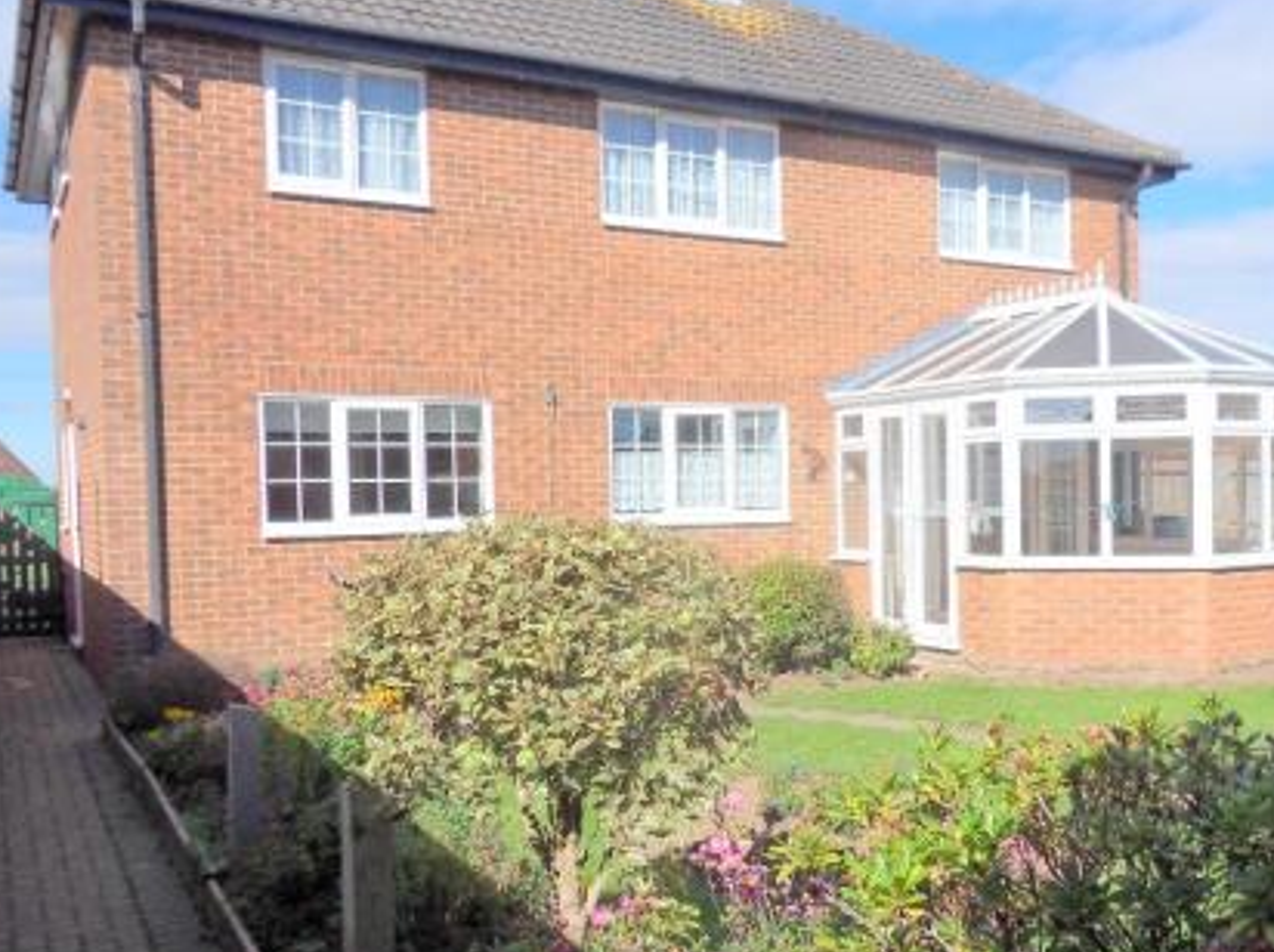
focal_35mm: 34
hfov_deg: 53.4
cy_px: 533
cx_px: 802
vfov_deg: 41.6
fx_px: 1250
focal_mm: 4.2
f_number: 7.5
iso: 80
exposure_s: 1/350
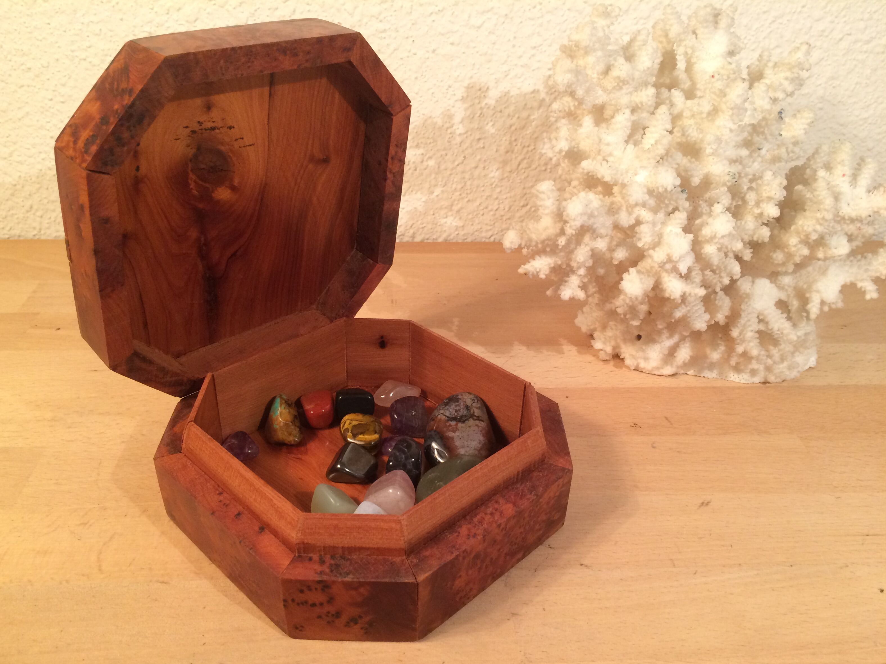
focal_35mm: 30
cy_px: 342
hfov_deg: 60.0
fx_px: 768
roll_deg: -2.6
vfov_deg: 46.8
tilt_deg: -30.5
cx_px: 432
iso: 80
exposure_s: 1/33
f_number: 2.2
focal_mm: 4.15
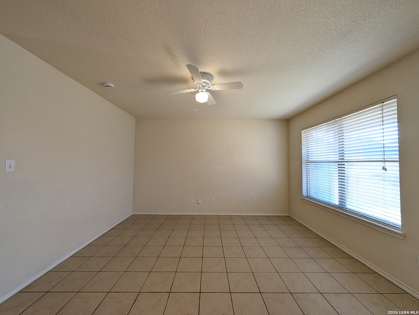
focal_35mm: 12
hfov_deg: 110.5
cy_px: 158
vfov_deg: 94.7
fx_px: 145
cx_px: 210
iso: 99
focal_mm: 2.02
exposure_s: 1/120
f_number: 1.7
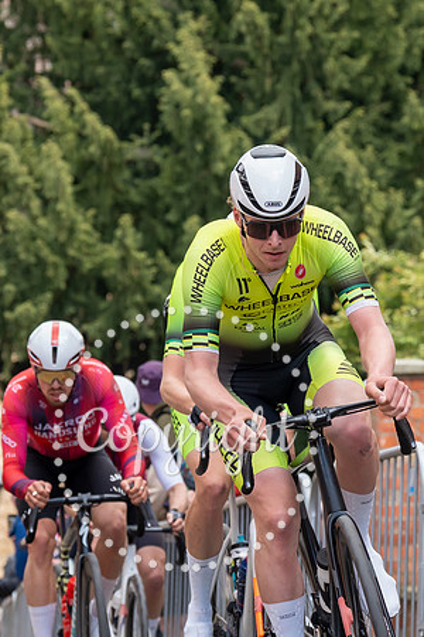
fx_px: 4843
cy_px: 131
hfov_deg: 5.0
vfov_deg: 7.5
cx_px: 304
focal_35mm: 274
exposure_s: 1/1000
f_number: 5
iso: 1000
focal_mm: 115
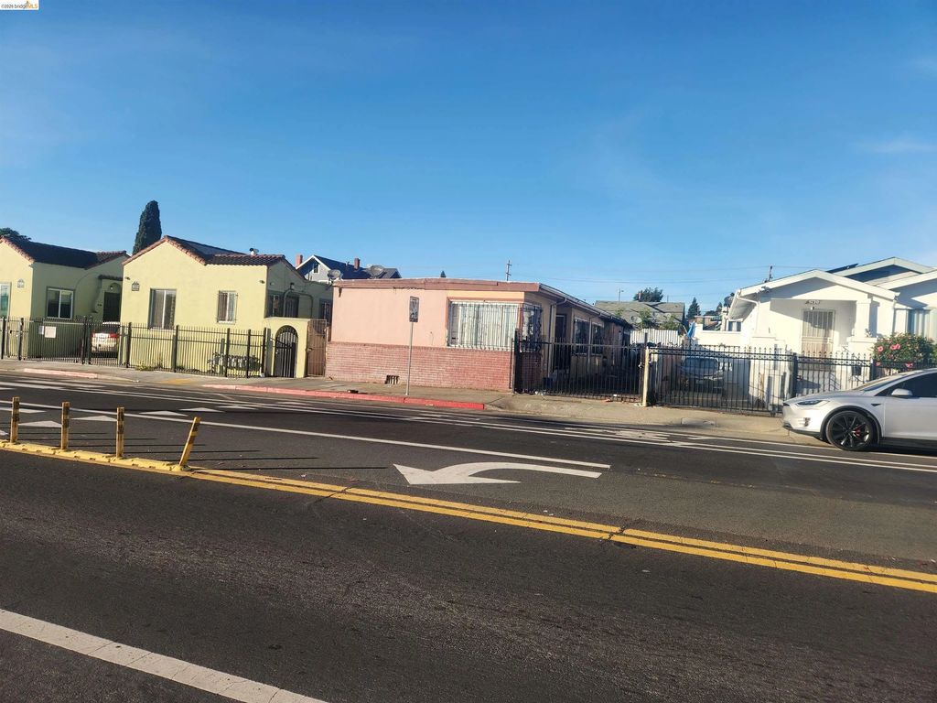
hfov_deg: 73.9
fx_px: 623
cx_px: 468
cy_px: 352
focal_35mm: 23
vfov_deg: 58.9
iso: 20
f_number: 1.8
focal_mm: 5.4
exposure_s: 1/1022
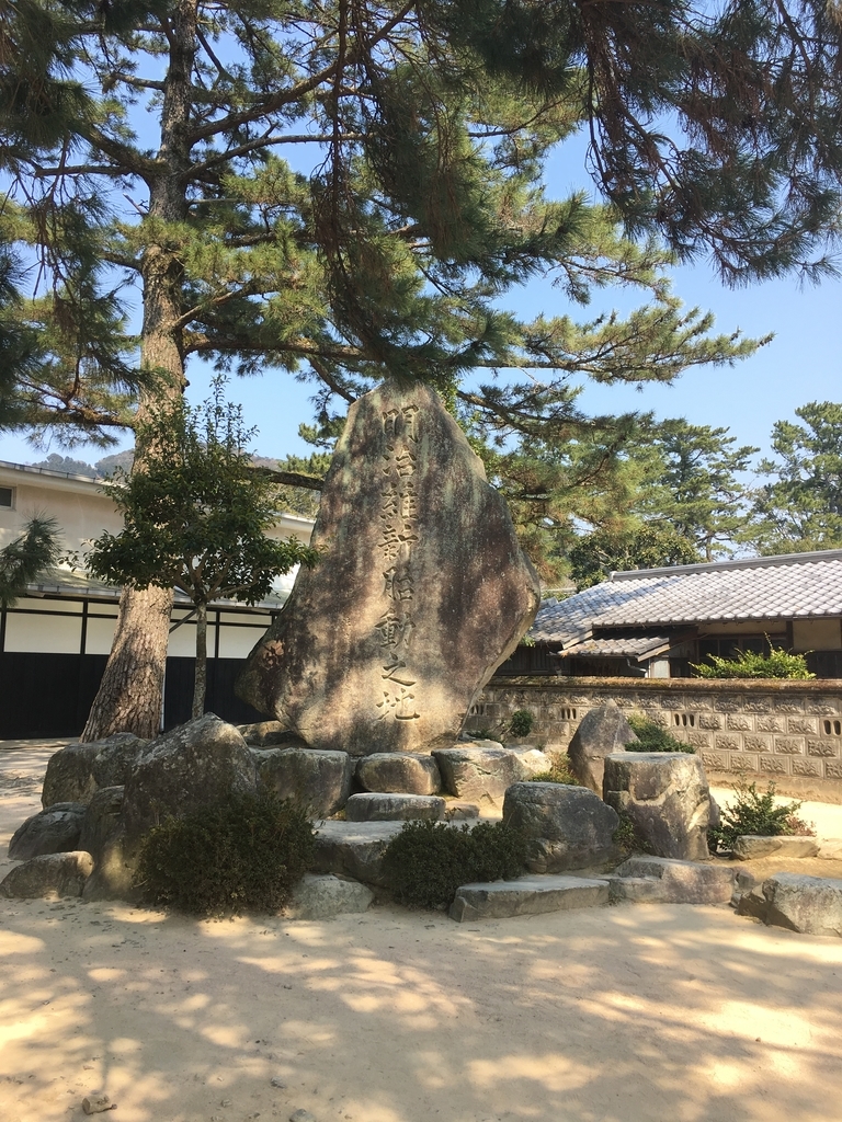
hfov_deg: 48.2
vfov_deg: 61.7
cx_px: 421
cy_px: 561
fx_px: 941
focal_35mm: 29
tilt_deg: +7.7
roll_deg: -1.3
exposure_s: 1/503
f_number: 2.2
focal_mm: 4.15
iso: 25
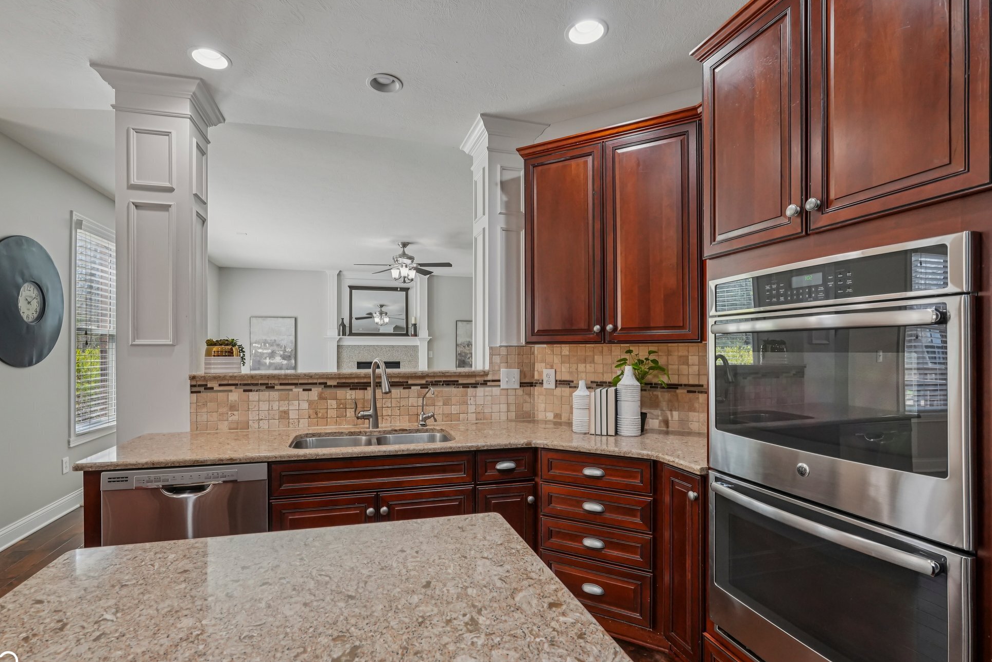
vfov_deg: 70.4
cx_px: 477
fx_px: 468
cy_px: 345
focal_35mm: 17
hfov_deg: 93.2
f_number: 8
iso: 1000
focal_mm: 16
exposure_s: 1/30
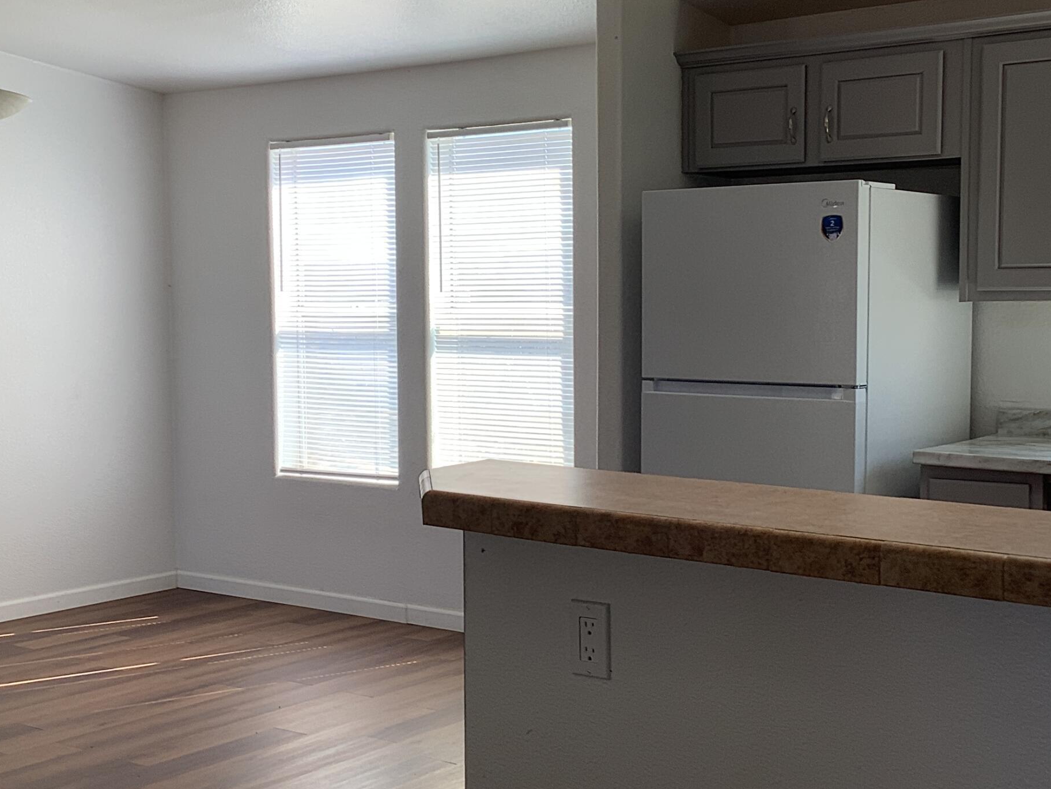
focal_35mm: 51
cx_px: 612
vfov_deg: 28.6
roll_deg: +0.4
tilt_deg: -5.3
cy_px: 407
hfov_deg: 37.4
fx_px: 1548
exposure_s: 1/120
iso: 25
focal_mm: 3.3
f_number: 2.4
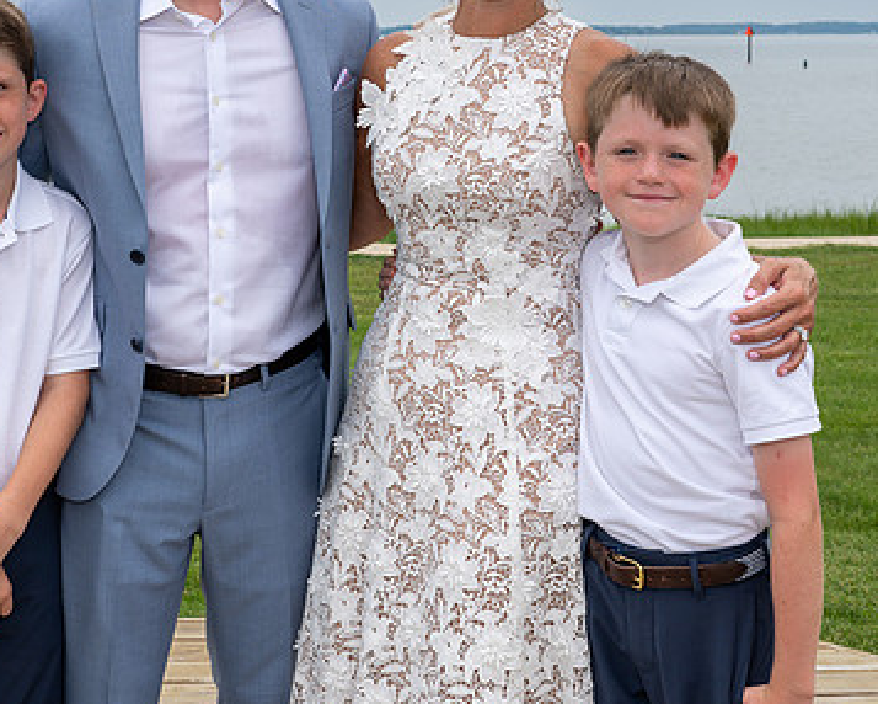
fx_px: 1820
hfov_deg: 27.0
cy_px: 193
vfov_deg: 21.7
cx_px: 323
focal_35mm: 70
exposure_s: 1/250
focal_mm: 35
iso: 90
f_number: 8
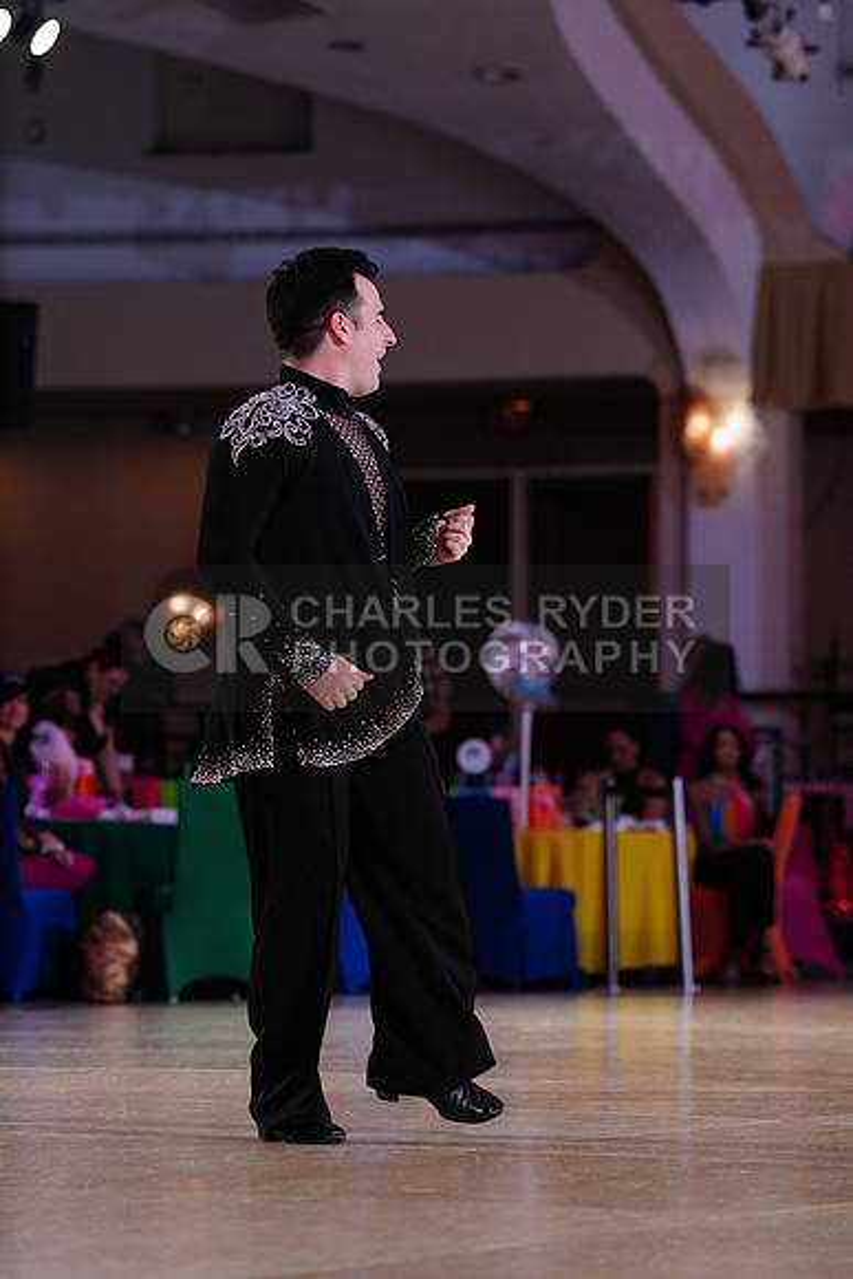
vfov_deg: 14.1
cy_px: 640
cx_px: 426
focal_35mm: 146
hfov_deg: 9.4
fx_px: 5186
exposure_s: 1/200
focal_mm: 146
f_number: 4.5
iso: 1600
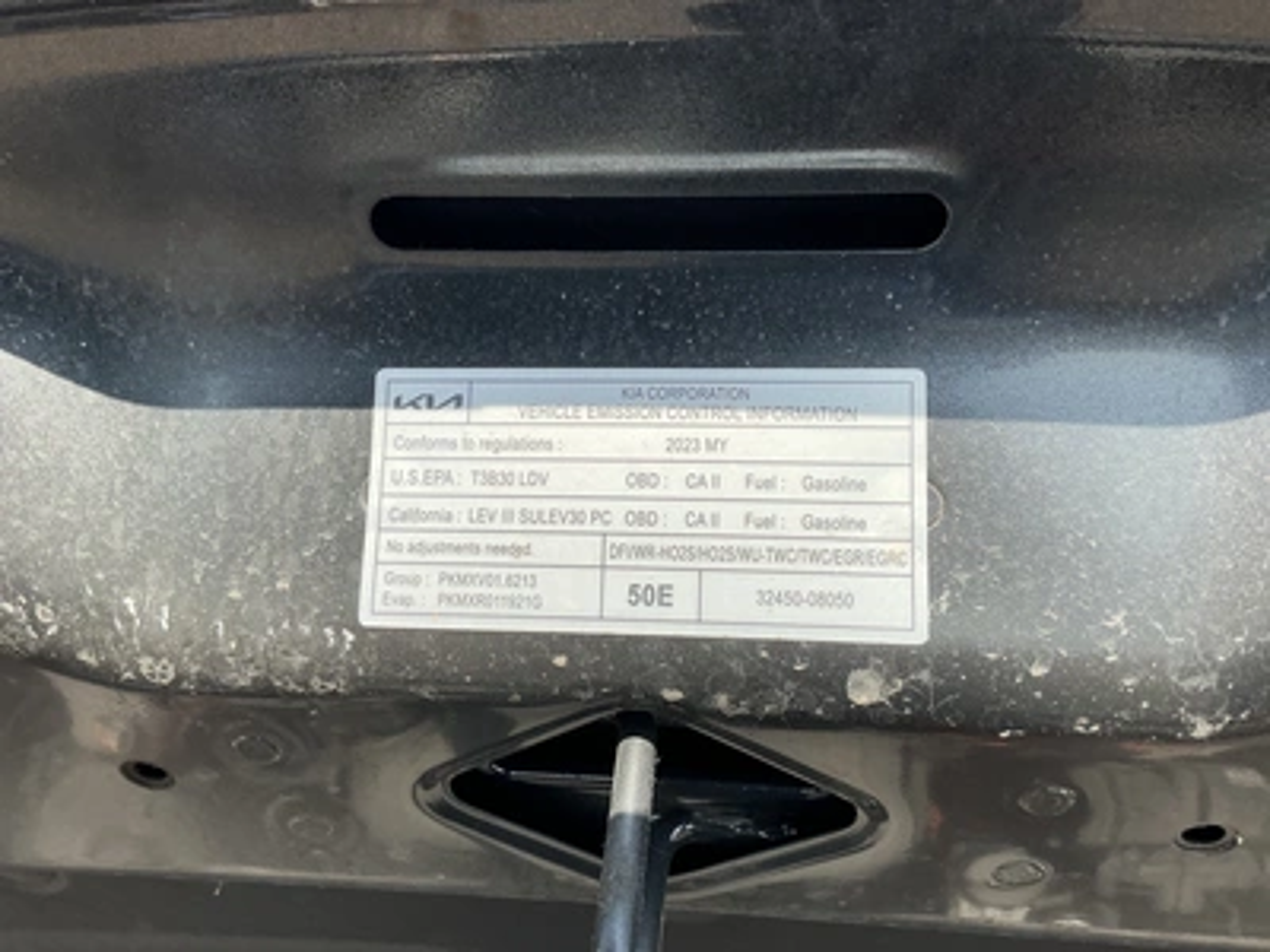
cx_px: 635
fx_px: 1027
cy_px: 476
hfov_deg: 63.4
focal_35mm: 28
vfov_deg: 49.7
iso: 25
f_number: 1.8
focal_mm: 3
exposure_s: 1/657
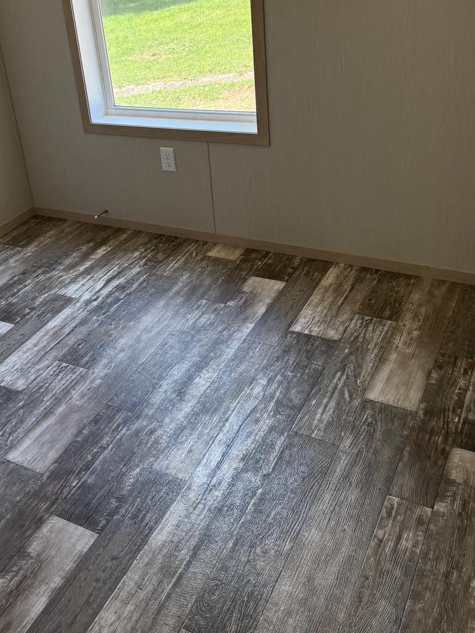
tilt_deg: -22.3
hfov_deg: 38.2
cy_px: 194
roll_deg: +6.8
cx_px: 155
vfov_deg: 49.0
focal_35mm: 37
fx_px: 677
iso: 160
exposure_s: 1/228
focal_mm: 6.76
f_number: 1.78
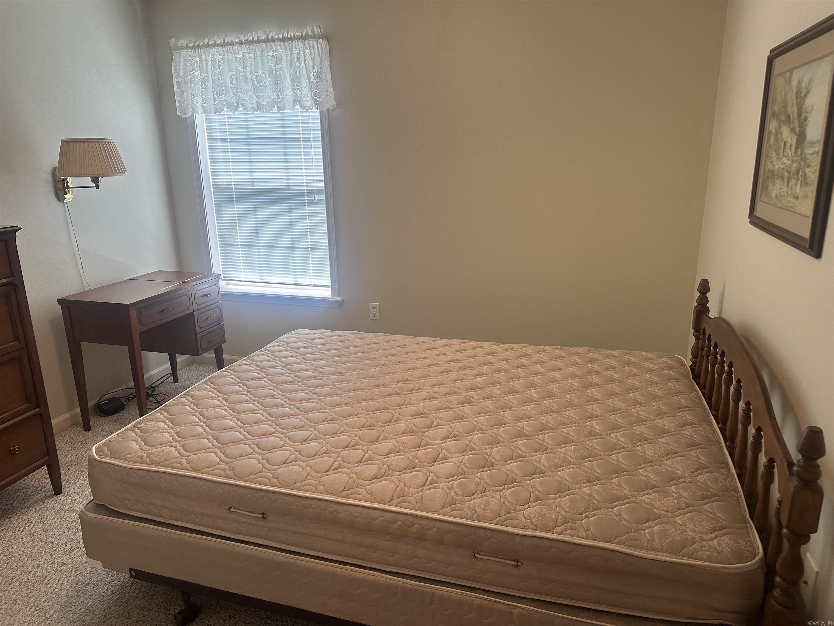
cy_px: 313
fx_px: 578
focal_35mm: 24
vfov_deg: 56.8
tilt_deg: -15.2
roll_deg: +1.0
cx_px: 417
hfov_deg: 71.6
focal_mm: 6.86
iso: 160
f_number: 1.78
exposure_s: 1/120
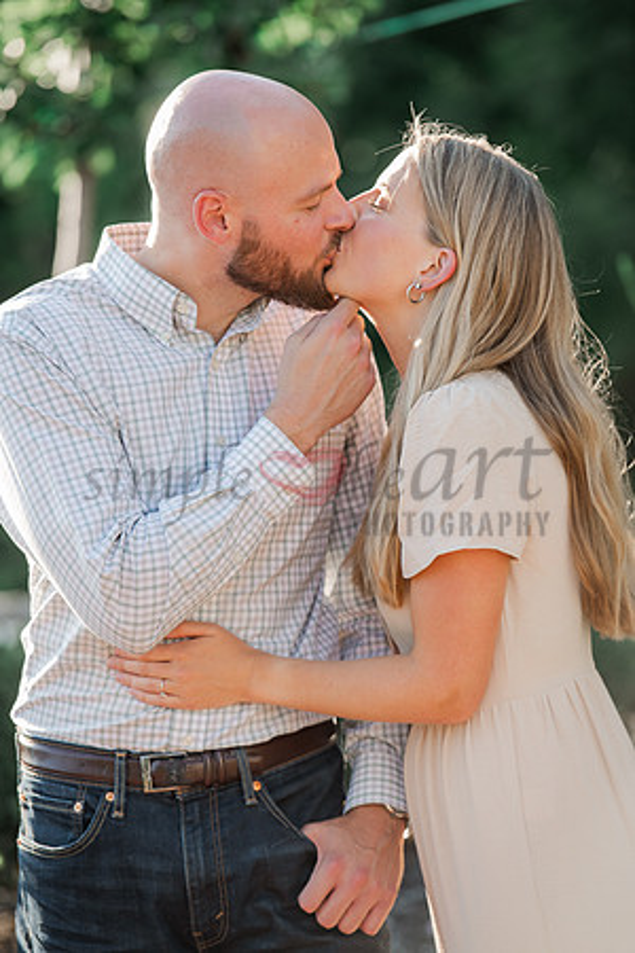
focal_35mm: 180
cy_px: 476
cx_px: 318
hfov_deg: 7.6
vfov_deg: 11.4
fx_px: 4762
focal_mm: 180
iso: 400
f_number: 4
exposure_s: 1/500
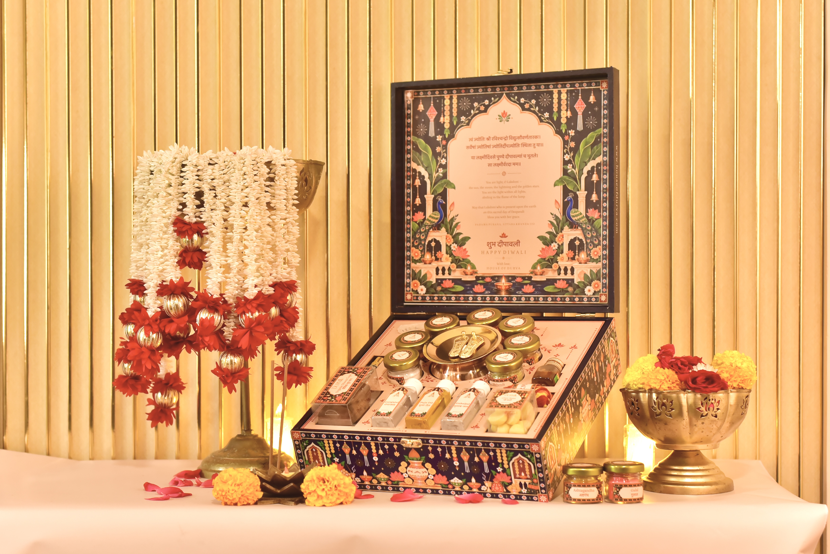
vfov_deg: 27.0
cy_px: 277
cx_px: 415
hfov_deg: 39.6
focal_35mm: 50
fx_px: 1153
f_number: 4
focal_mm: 50
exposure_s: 1/125
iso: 1600
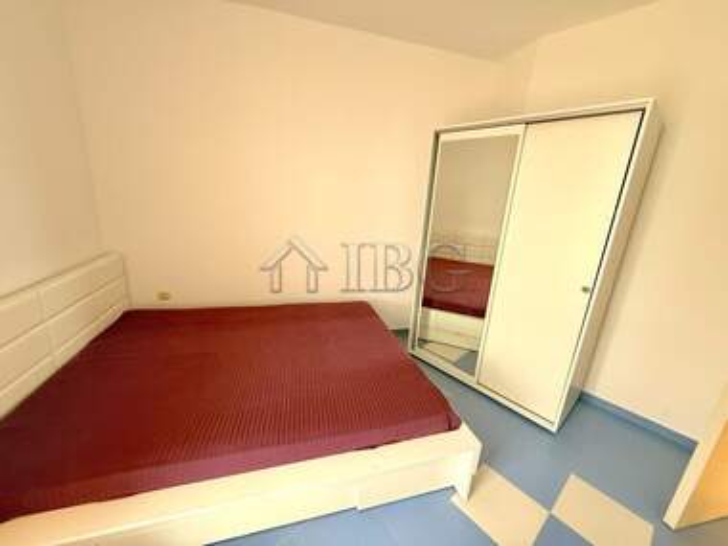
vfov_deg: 85.7
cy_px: 273
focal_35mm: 14
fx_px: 294
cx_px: 364
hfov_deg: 102.1
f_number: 2.2
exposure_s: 1/50
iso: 200
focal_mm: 2.22
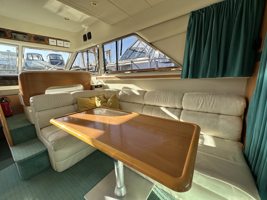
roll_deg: +3.0
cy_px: 100
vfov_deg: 85.7
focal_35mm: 14
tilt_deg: -13.1
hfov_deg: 102.1
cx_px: 134
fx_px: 108
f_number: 2.2
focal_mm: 2.22
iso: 40
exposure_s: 1/348
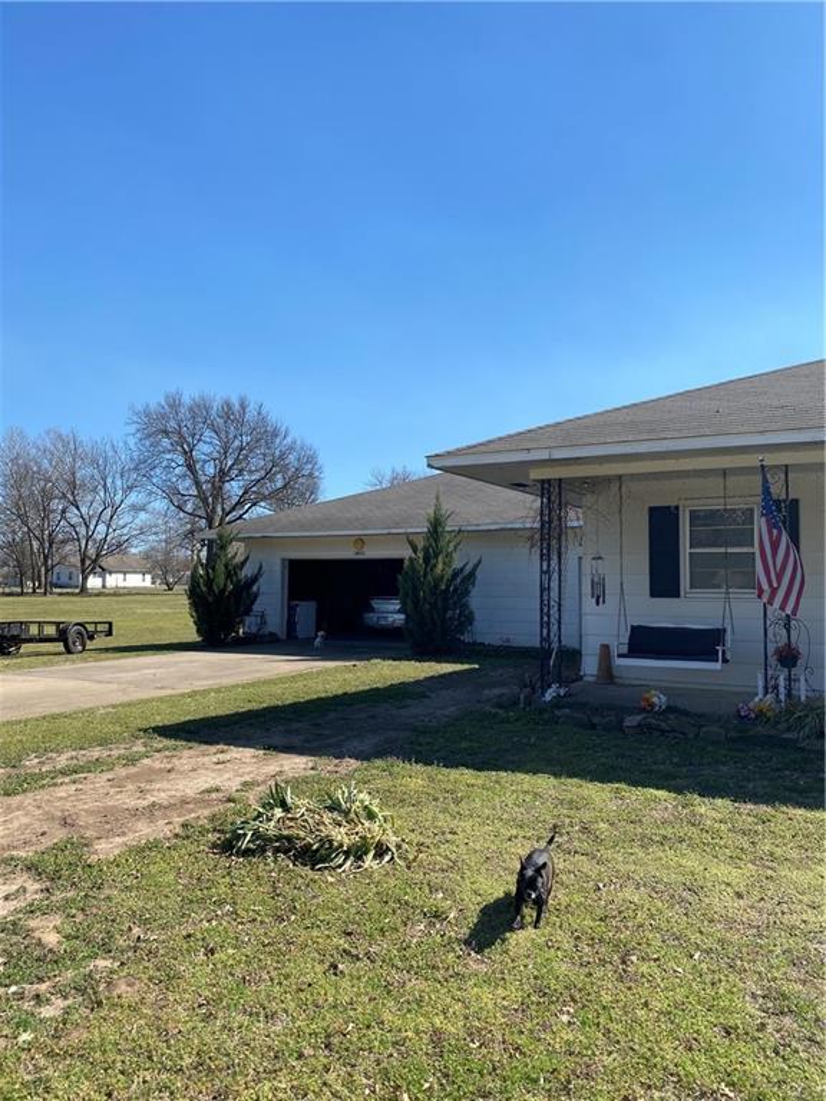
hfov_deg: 53.1
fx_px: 827
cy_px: 550
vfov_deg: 67.3
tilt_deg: +2.9
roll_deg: -0.6
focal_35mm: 26
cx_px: 413
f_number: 1.8
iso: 32
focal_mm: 4.25
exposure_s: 1/2463
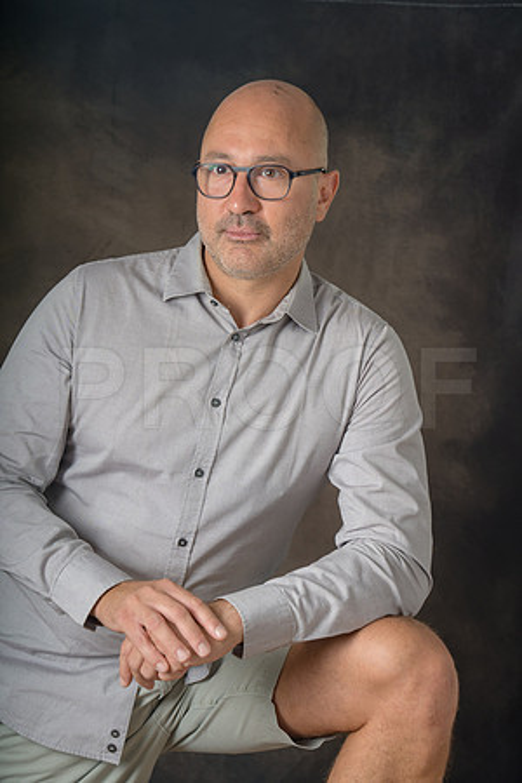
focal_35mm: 97
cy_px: 392
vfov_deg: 21.0
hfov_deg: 14.1
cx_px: 261
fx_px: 2110
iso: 100
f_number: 7.1
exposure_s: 1/200
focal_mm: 97
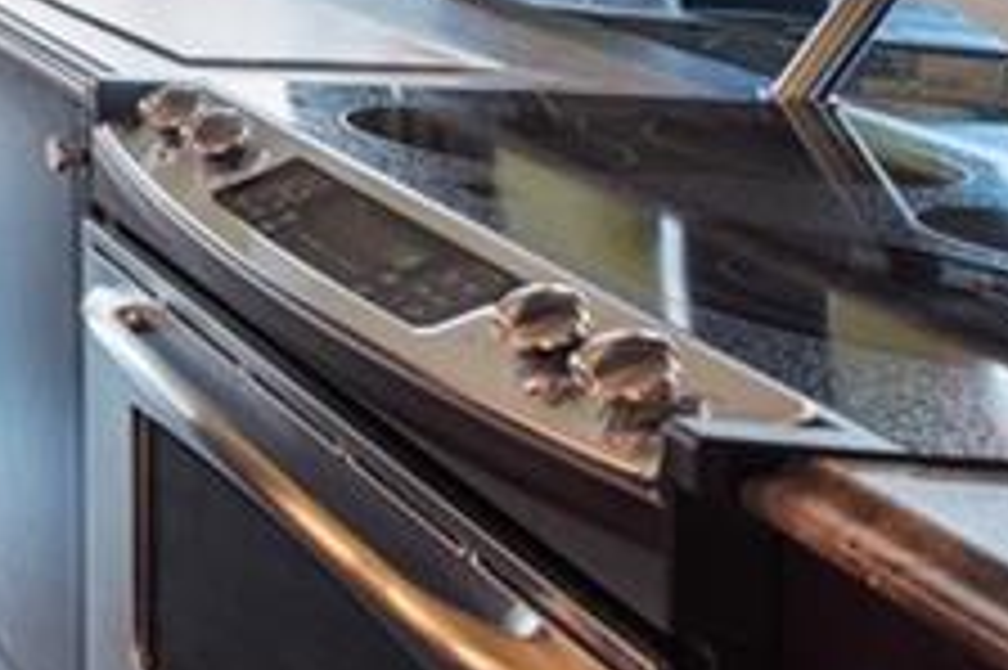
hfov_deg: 19.3
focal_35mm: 64
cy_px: -402
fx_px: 1791
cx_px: -981
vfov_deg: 18.3
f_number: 8
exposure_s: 1/15
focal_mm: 14
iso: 400
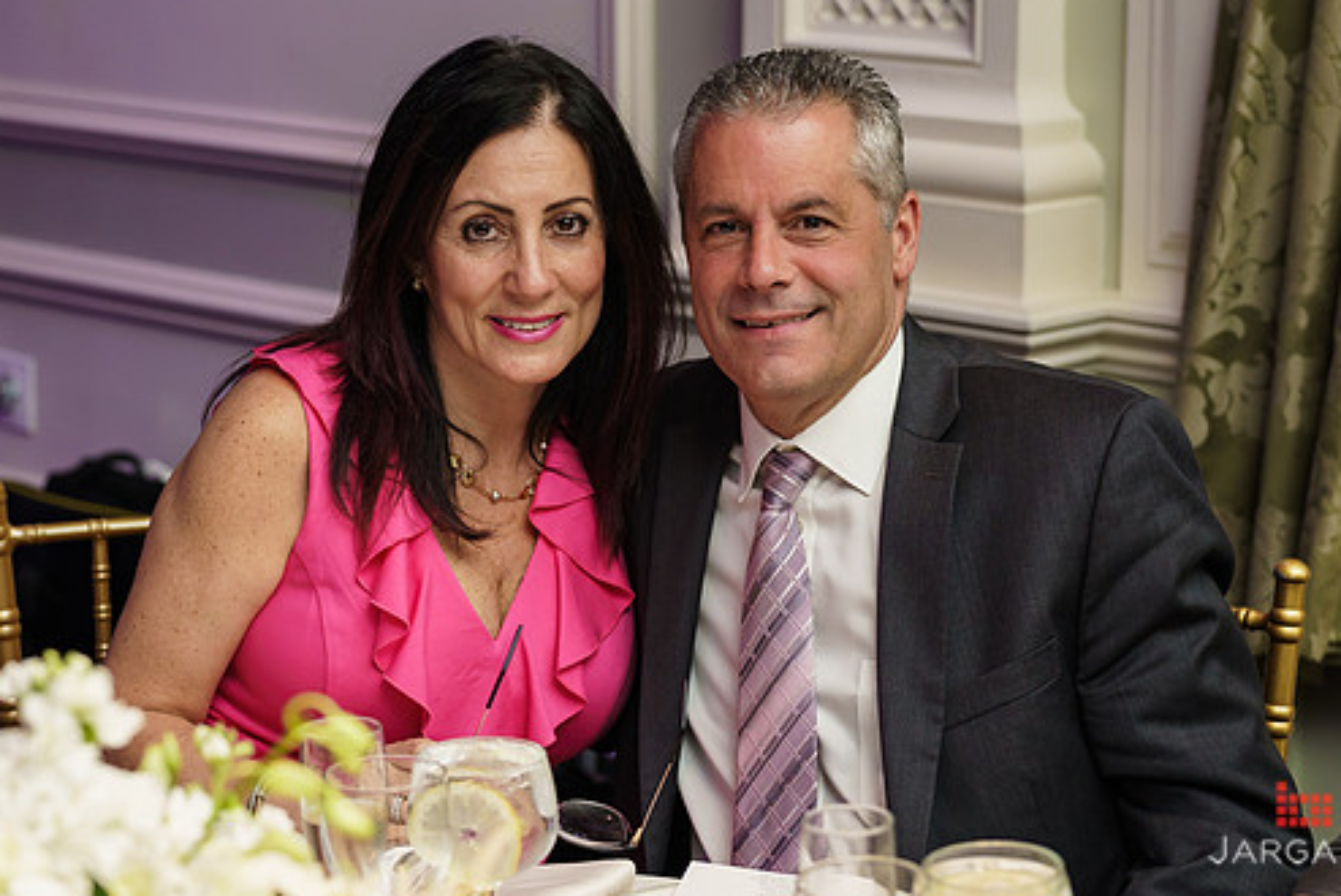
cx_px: 681
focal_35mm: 88
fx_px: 3280
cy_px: 398
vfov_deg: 15.5
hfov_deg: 23.1
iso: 500
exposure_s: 1/250
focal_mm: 50
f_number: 2.5
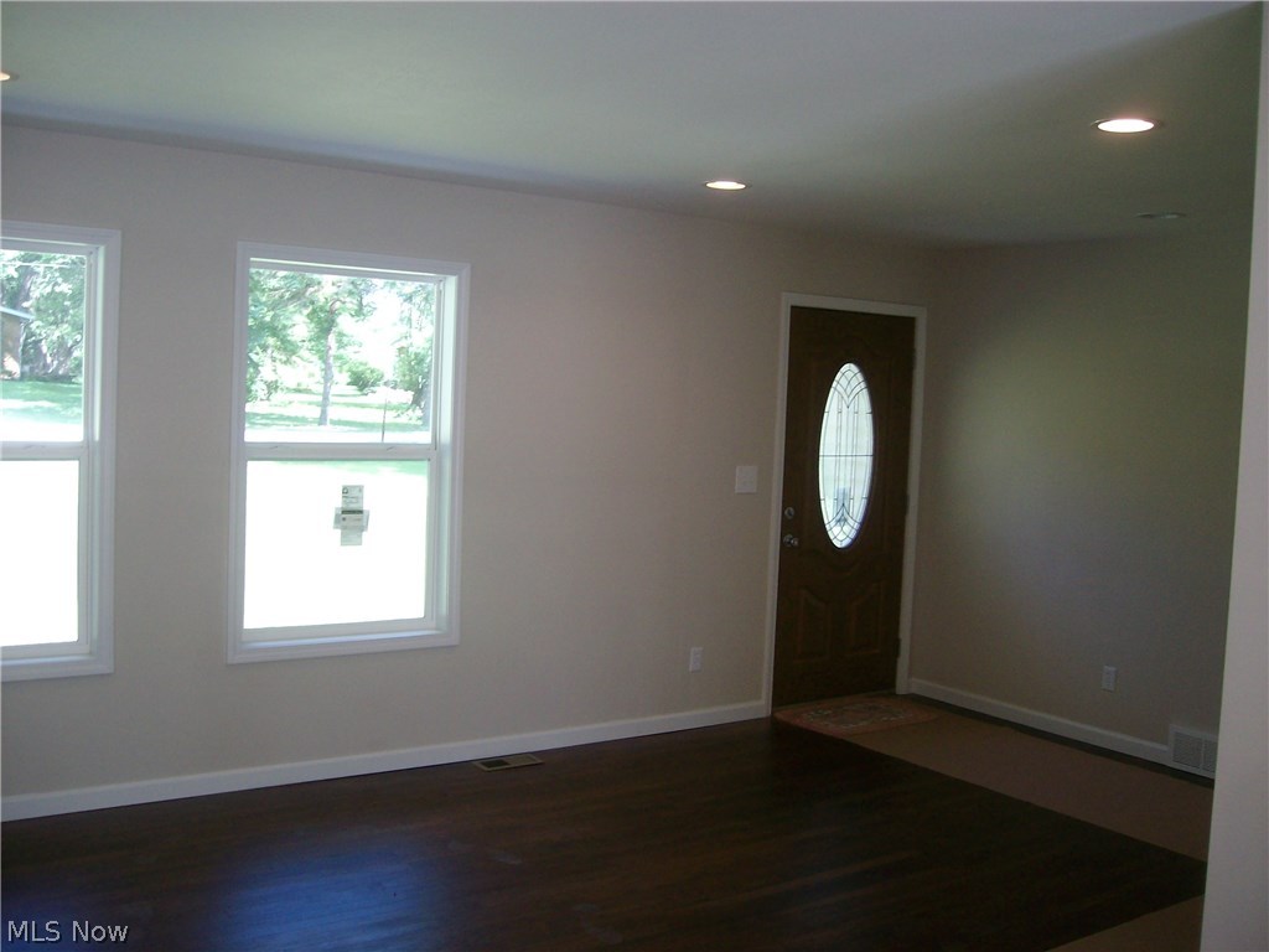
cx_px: 634
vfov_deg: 40.7
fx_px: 1283
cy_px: 476
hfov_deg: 52.6
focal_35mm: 35
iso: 92
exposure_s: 1/40
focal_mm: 5.8
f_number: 2.8
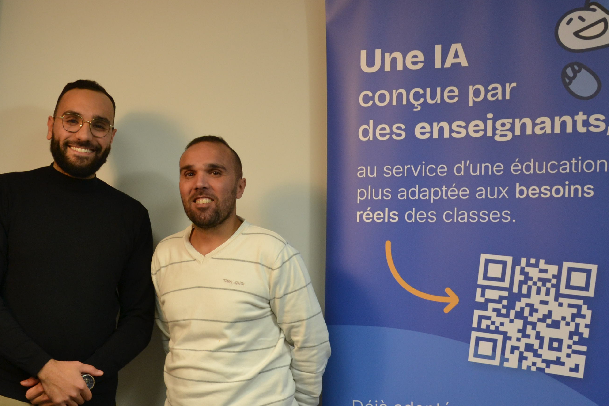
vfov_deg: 24.1
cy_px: 283
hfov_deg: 34.7
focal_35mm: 56
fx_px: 945
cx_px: 134
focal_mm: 21
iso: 560
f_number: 3.8
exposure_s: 1/60
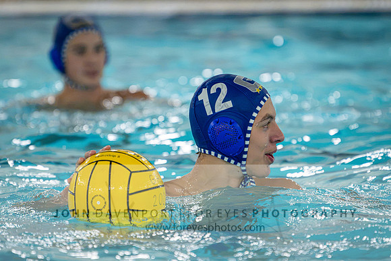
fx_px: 4564
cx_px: 196
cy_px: 124
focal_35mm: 420
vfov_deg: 3.3
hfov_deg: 4.9
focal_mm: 280
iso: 18000
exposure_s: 1/1000
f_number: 4
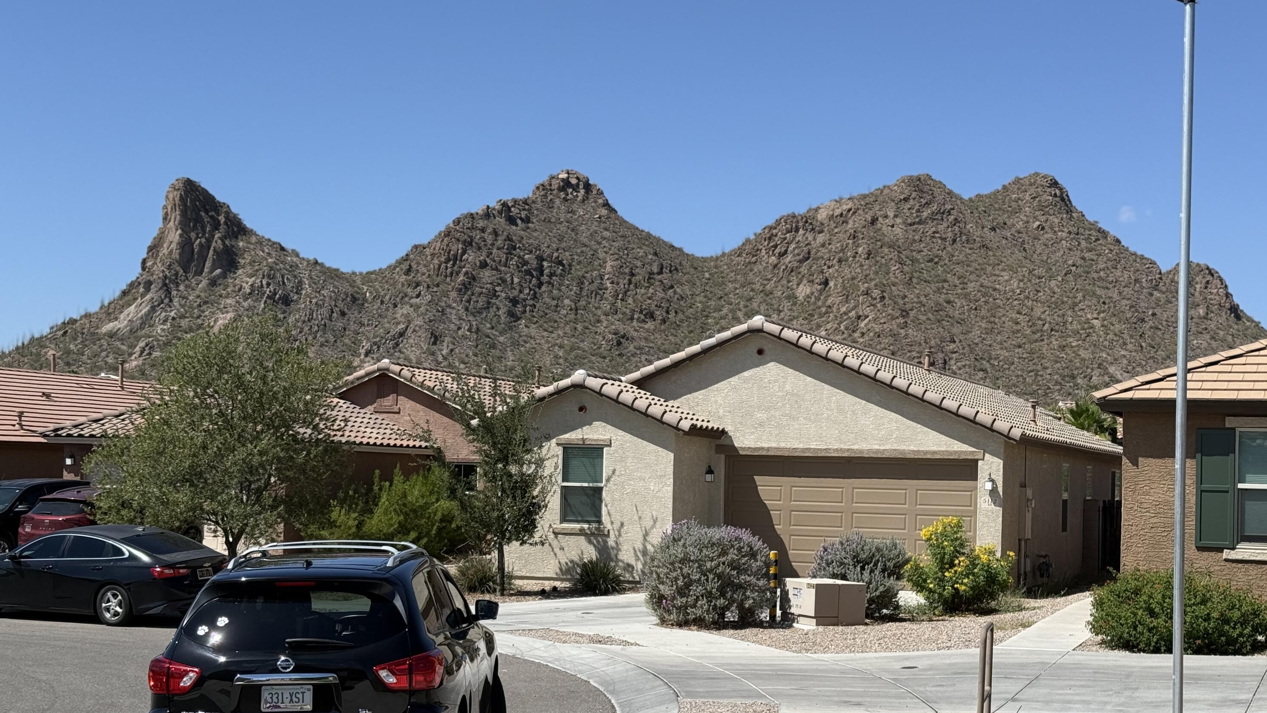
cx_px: 640
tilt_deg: +0.3
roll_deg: -0.9
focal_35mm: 53
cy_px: 430
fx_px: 1781
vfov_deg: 22.6
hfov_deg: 39.2
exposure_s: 1/7143
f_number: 1.78
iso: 80
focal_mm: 6.76
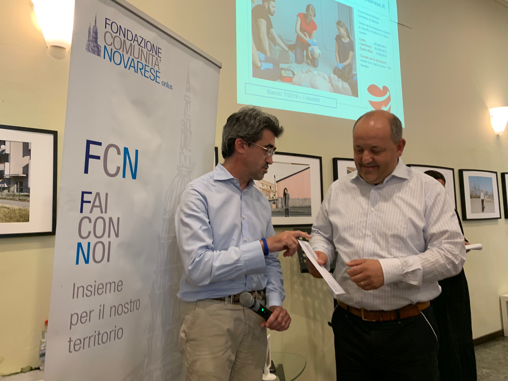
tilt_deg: +3.1
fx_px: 382
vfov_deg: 53.1
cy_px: 190
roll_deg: +1.5
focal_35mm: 26
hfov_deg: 67.3
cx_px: 254
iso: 160
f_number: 1.8
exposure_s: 1/50
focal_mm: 4.25
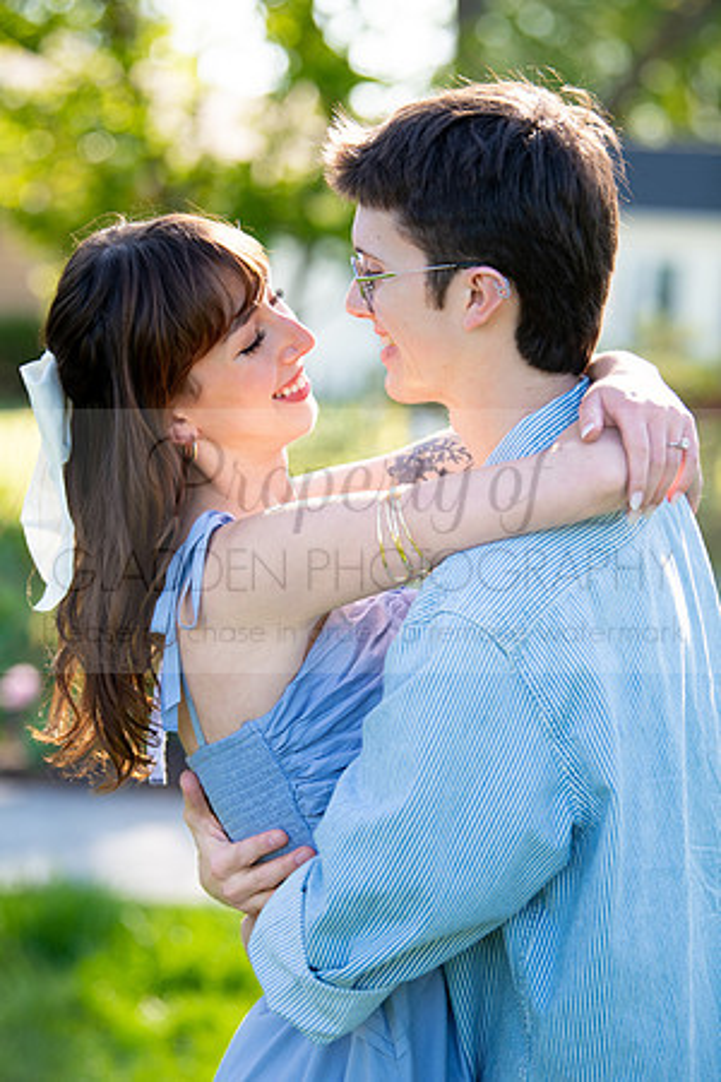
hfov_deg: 12.5
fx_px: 3304
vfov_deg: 18.6
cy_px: 541
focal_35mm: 110
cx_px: 360
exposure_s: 1/400
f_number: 3.5
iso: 250
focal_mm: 110
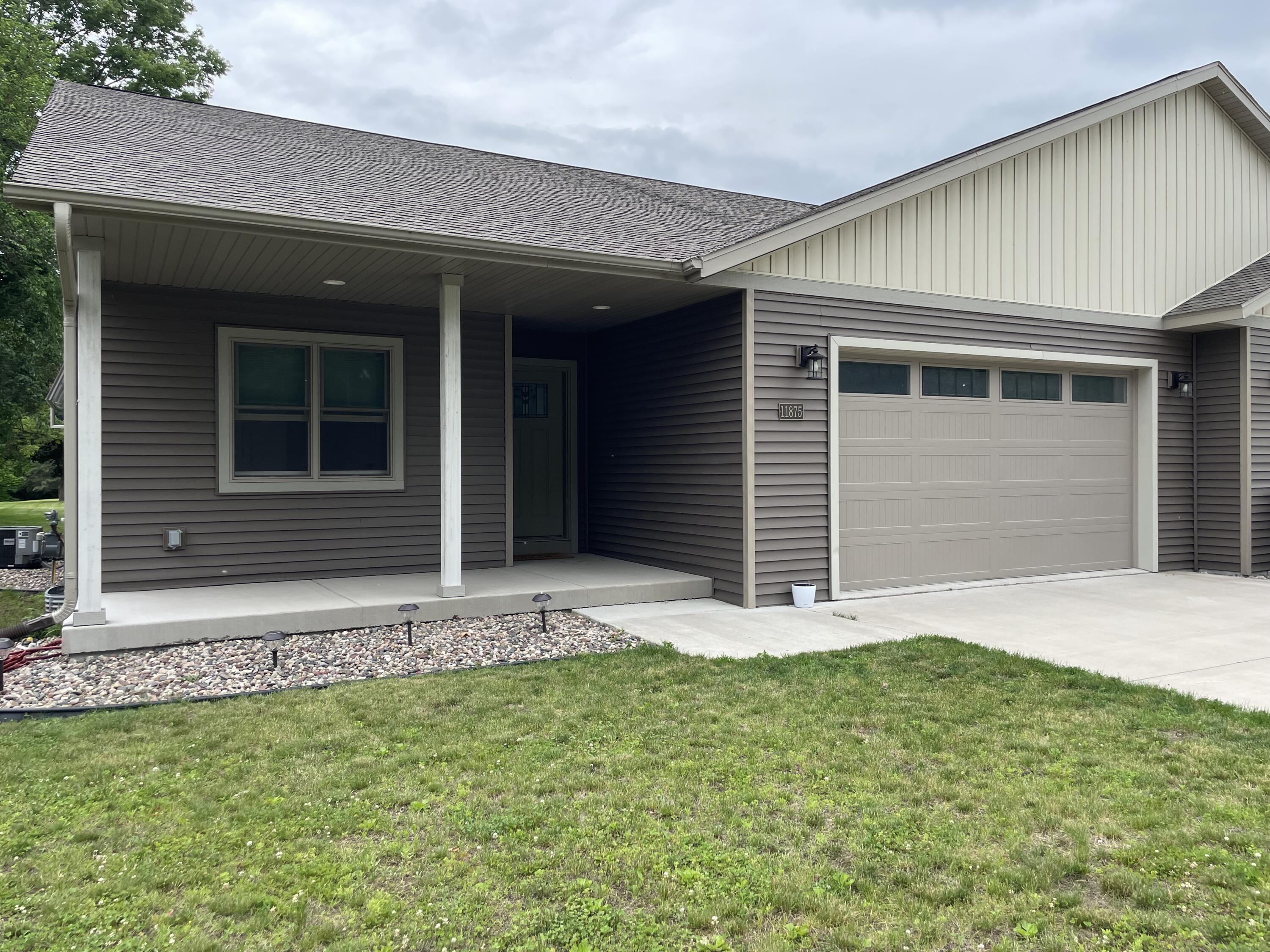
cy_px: 476
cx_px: 635
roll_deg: +0.3
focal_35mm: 26
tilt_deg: -1.0
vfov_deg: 53.1
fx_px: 954
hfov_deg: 67.3
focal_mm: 4.2
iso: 32
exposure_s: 1/1401
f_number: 1.6
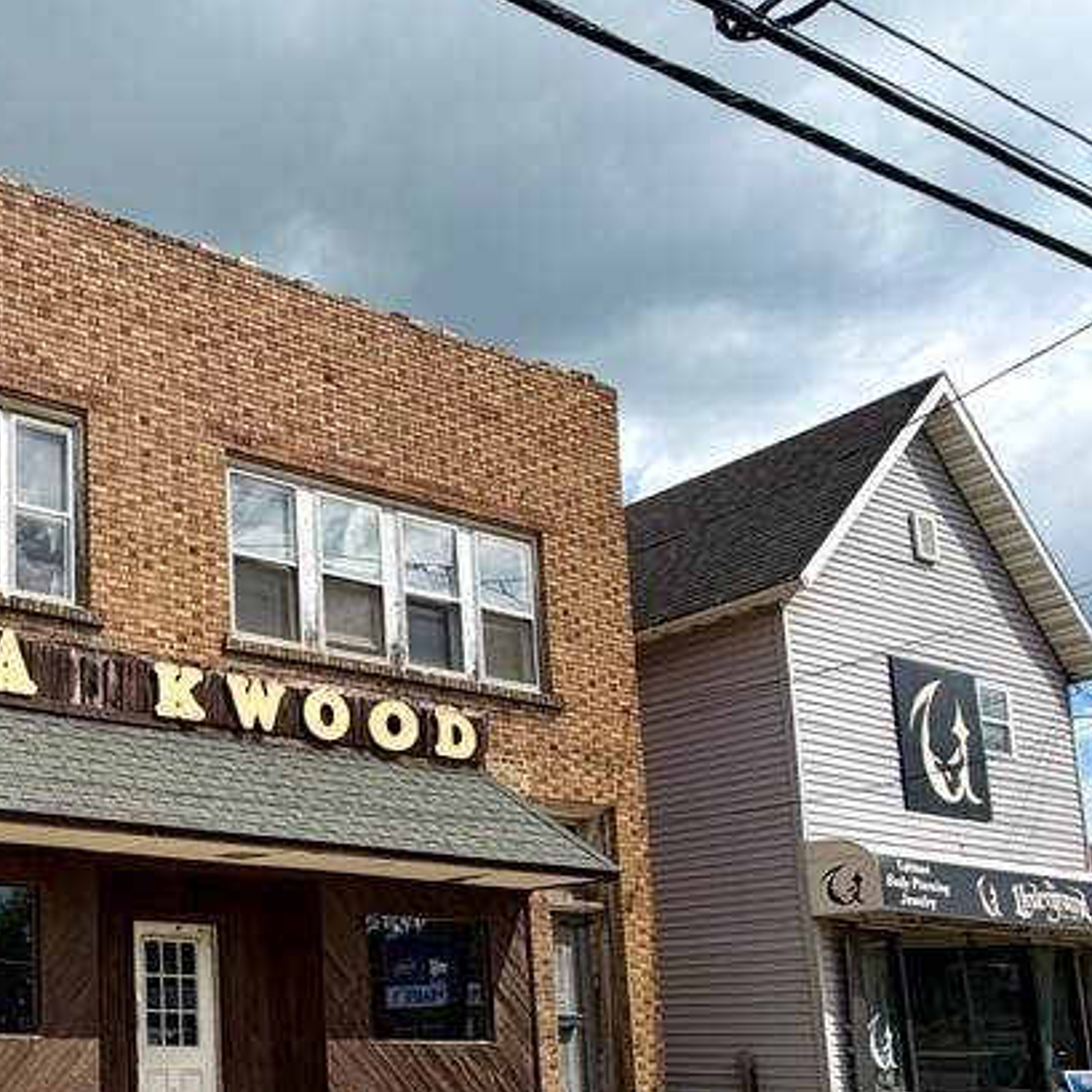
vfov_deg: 48.7
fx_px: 1106
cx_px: -187
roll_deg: +0.0
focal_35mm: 31
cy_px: 913
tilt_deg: +6.7
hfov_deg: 39.5
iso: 20
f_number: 2.2
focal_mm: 2.22
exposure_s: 1/820
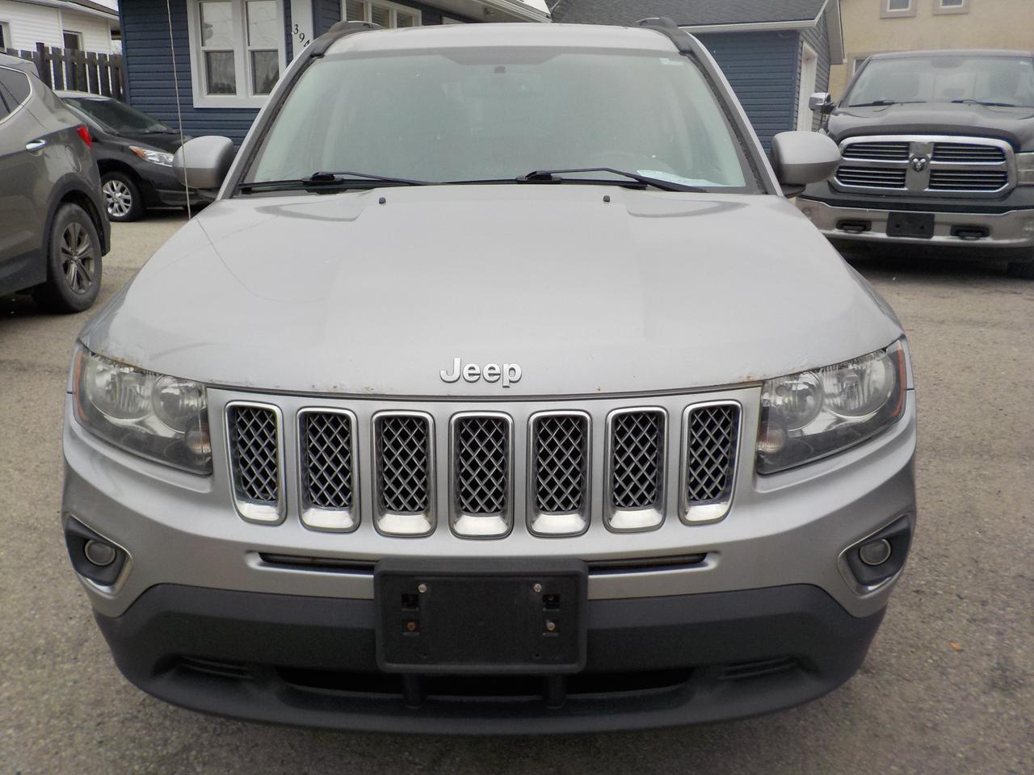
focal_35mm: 30
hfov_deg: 60.0
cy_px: 388
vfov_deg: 46.8
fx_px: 896
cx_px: 517
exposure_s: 1/200
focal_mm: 4.1
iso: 125
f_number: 3.3
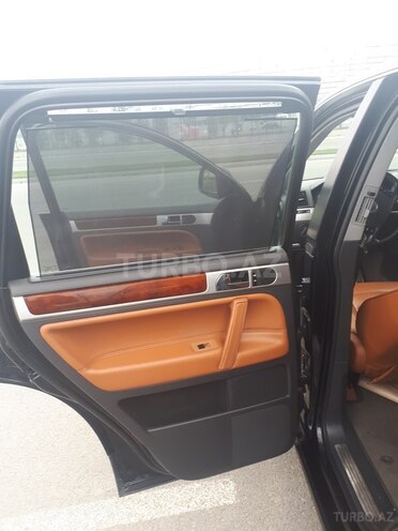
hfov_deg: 51.4
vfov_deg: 65.3
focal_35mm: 27
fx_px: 414
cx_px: 199
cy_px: 266
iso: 50
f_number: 1.9
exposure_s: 1/100
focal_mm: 3.6
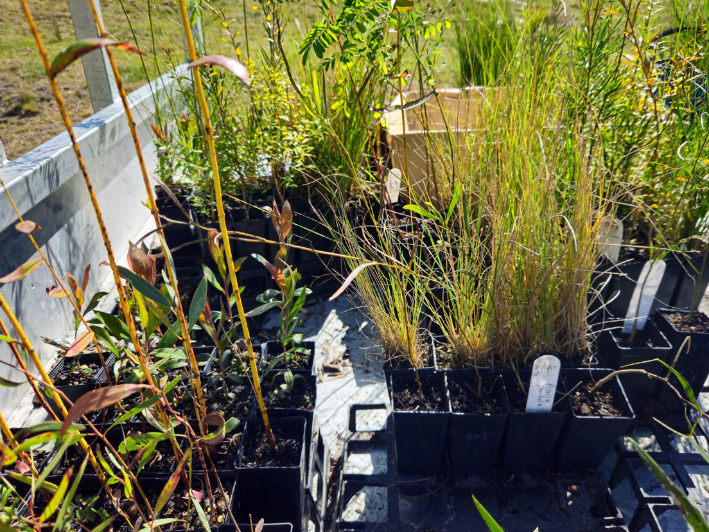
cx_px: 380
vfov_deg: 54.9
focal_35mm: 25
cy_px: 260
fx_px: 512
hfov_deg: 69.3
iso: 25
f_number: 1.8
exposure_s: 1/3483
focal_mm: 5.4
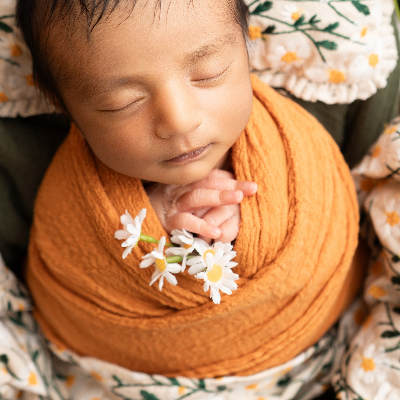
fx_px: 1059
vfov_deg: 21.3
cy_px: 132
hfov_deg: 21.4
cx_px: 182
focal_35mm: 81
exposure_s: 1/200
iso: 160
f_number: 2.8
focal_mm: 35
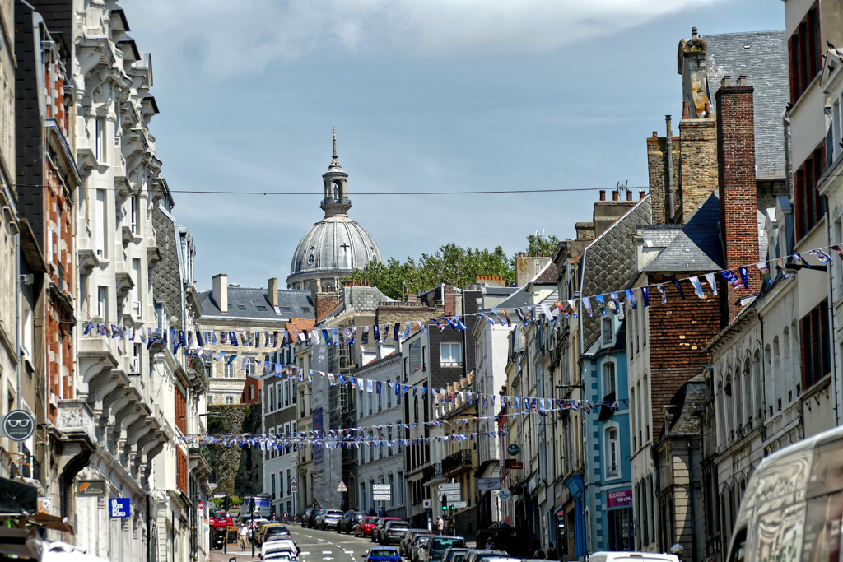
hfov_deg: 14.2
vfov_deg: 9.5
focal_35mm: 144
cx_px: 422
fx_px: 3372
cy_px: 281
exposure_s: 1/1600
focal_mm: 52.4
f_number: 3.9
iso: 125
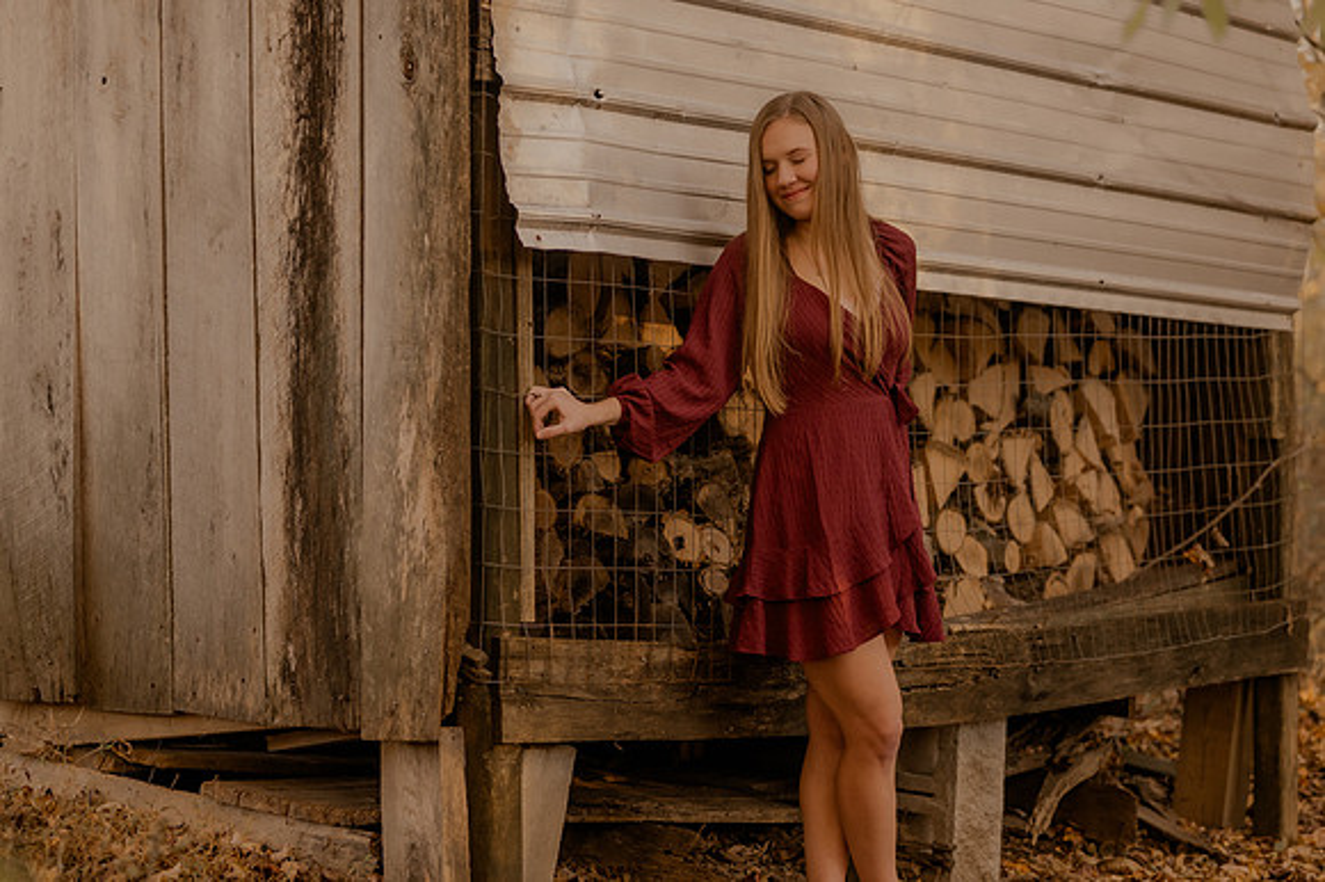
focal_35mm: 81
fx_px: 2993
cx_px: 662
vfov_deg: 16.8
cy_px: 441
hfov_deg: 25.0
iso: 250
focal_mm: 50
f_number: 1.8
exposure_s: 1/250
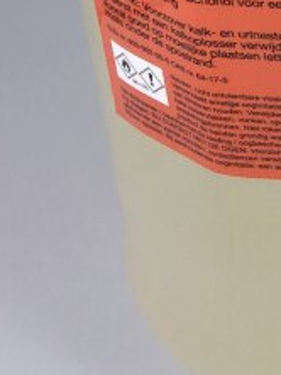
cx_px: 564
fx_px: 1417
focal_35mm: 131
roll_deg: -1.1
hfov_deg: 10.4
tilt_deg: -30.0
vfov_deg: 13.4
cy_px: -316
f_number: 2.2
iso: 25
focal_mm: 4.15
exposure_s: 1/255
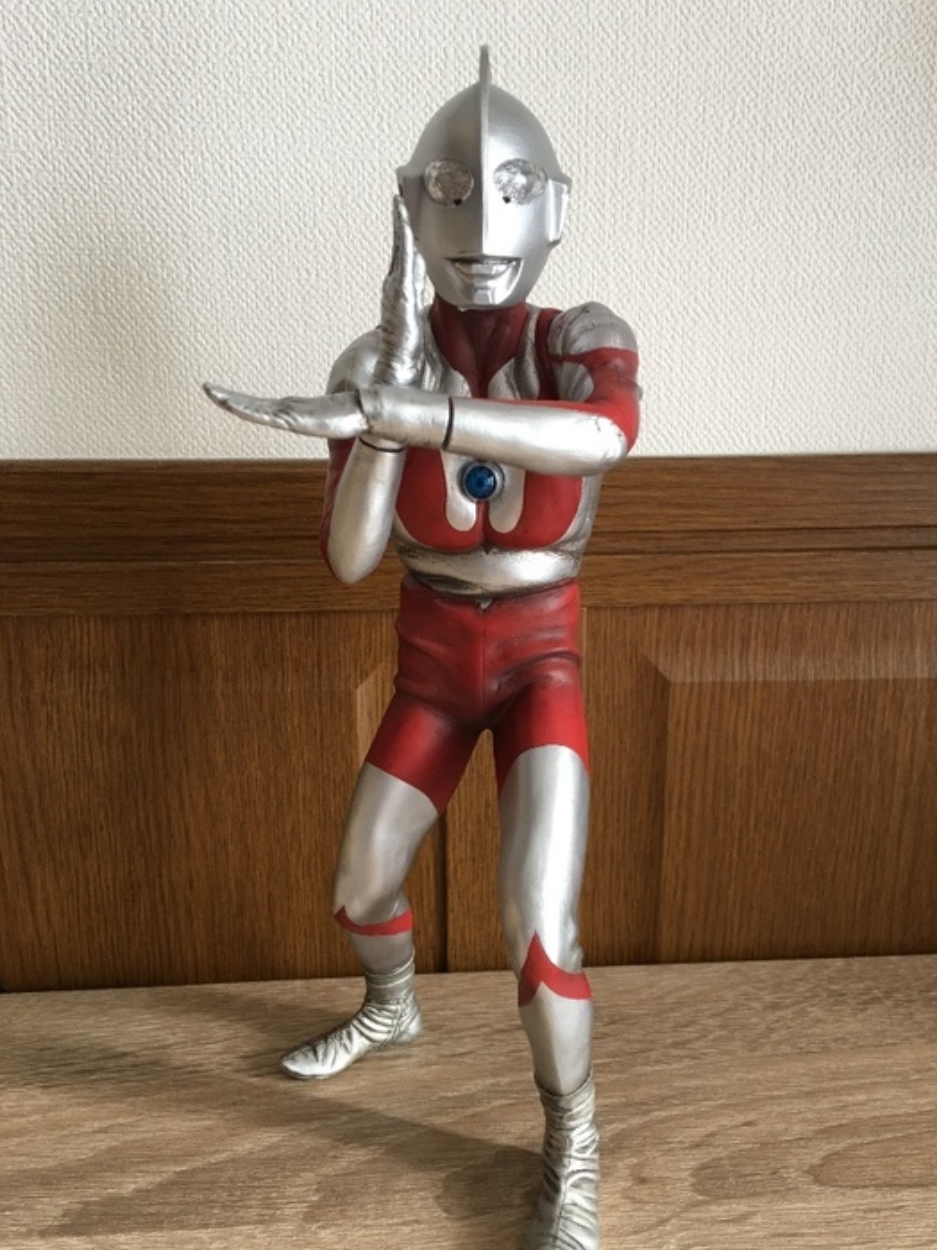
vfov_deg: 58.3
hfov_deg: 45.4
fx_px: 1119
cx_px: 497
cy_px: 657
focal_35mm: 31
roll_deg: +0.7
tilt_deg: -16.2
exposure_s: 1/30
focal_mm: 4.15
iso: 32
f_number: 2.2
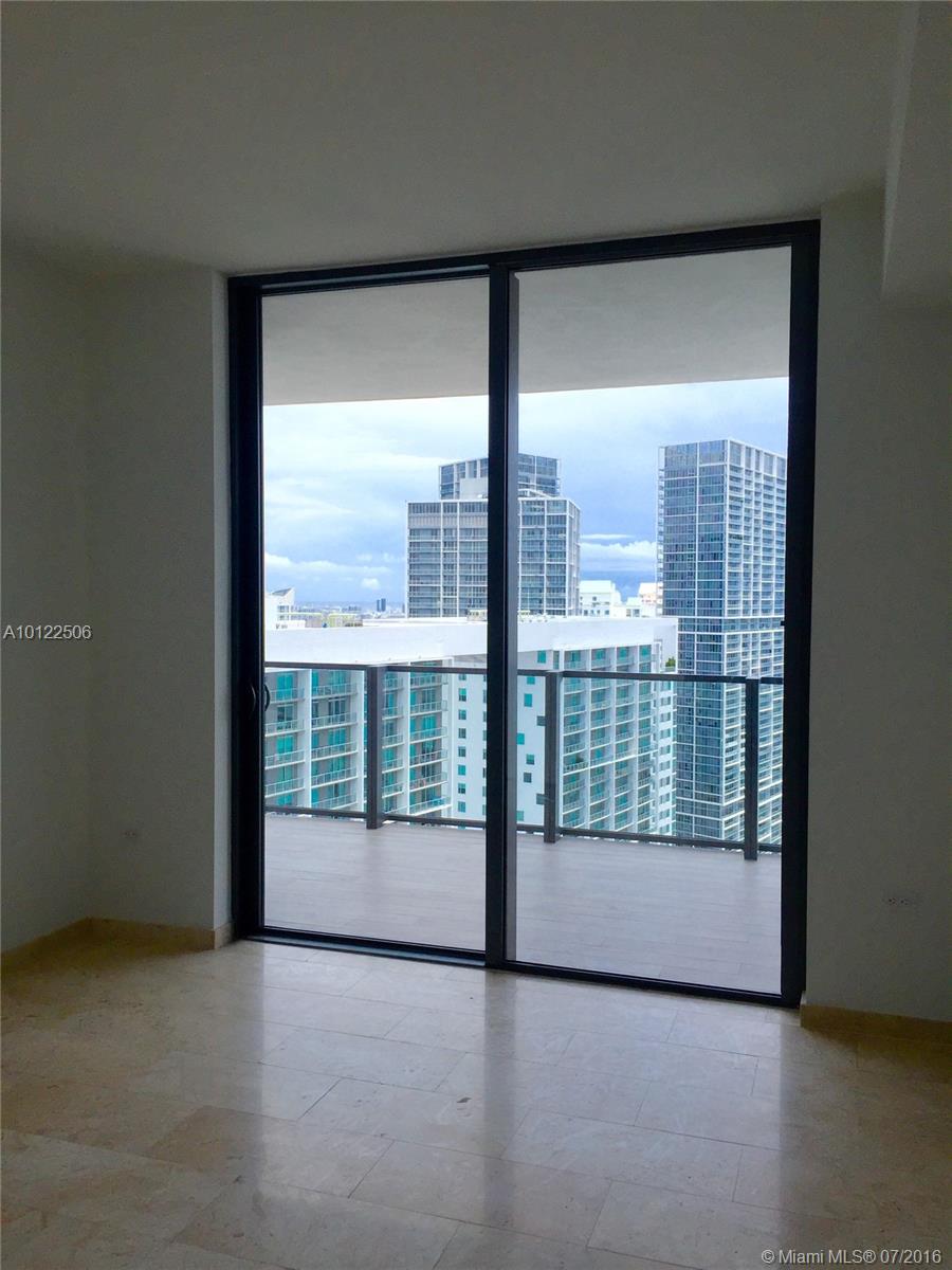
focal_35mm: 29
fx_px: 1063
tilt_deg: -2.6
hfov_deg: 48.2
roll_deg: +0.1
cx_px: 476
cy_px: 635
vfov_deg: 61.7
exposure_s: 1/719
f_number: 2.2
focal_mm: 4.15
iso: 32
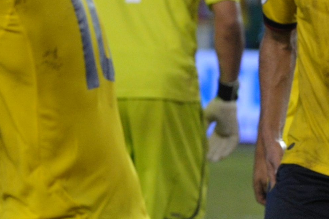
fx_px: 8691
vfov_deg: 1.4
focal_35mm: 952
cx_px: -269
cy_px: 28
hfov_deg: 2.2
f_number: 5.6
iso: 4000
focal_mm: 220
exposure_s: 1/500
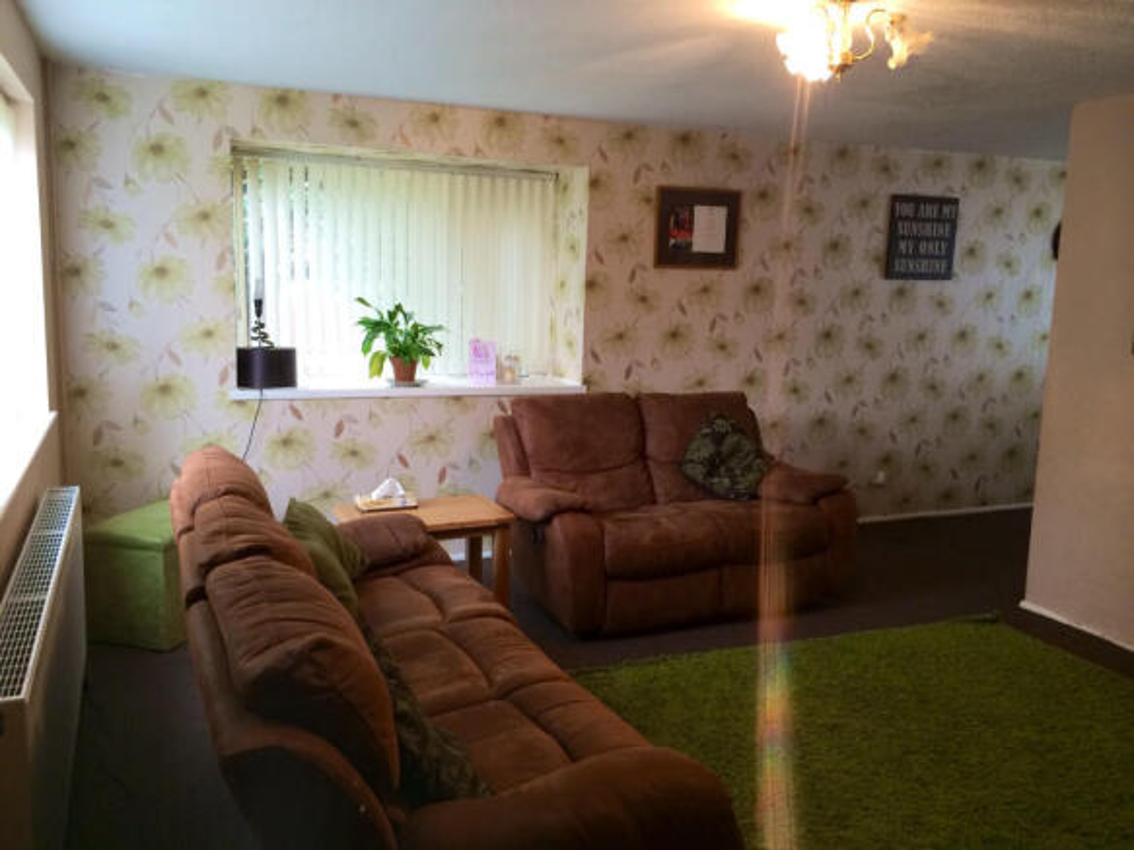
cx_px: 567
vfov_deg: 46.8
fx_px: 983
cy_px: 425
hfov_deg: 60.0
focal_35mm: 30
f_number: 2.2
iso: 100
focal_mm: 4.12
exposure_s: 1/30
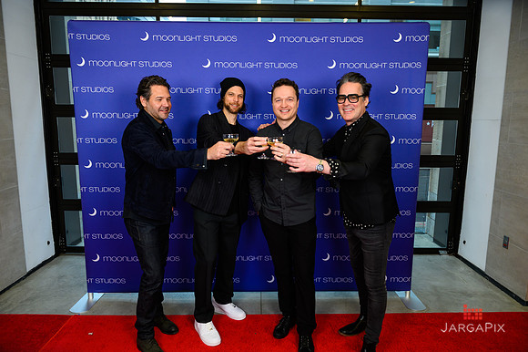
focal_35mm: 24
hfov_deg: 73.8
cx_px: 264
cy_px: 176
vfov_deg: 53.1
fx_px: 352
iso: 1000
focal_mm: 24
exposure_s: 1/320
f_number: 5
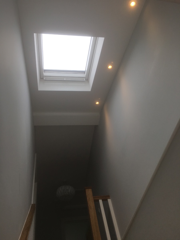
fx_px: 201
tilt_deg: +51.6
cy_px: 120
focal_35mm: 29
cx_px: 90
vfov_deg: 61.7
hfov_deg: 48.2
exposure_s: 1/297
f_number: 2.2
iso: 25
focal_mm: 4.15
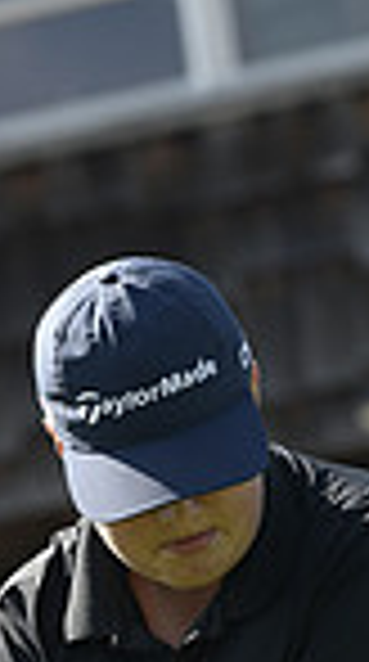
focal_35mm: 663
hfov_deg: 1.8
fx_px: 11606
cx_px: 286
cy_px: 1157
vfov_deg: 3.2
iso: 250
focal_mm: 160
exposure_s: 1/500
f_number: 5
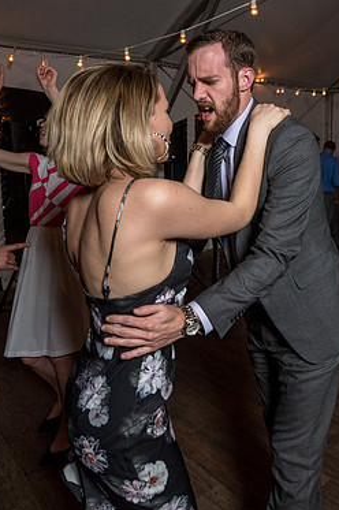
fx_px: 410
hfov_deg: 44.6
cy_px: 210
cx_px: 209
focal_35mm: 29
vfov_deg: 63.3
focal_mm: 16
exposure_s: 1/200
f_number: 5.6
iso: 2000
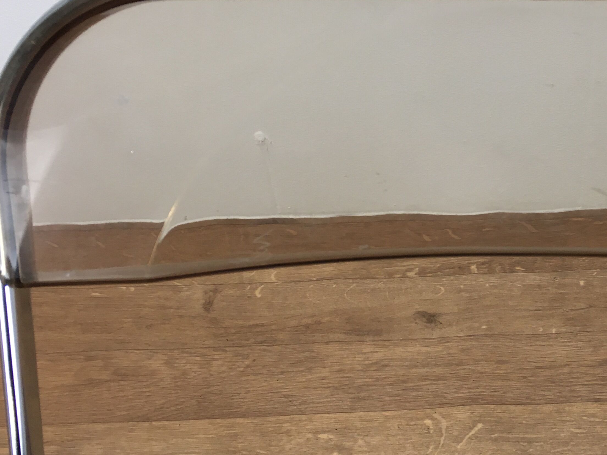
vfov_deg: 27.5
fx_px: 929
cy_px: 203
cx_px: 510
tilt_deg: -44.1
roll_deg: -0.8
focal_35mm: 53
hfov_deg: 34.7
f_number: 2.2
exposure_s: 1/33
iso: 25
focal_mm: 4.15
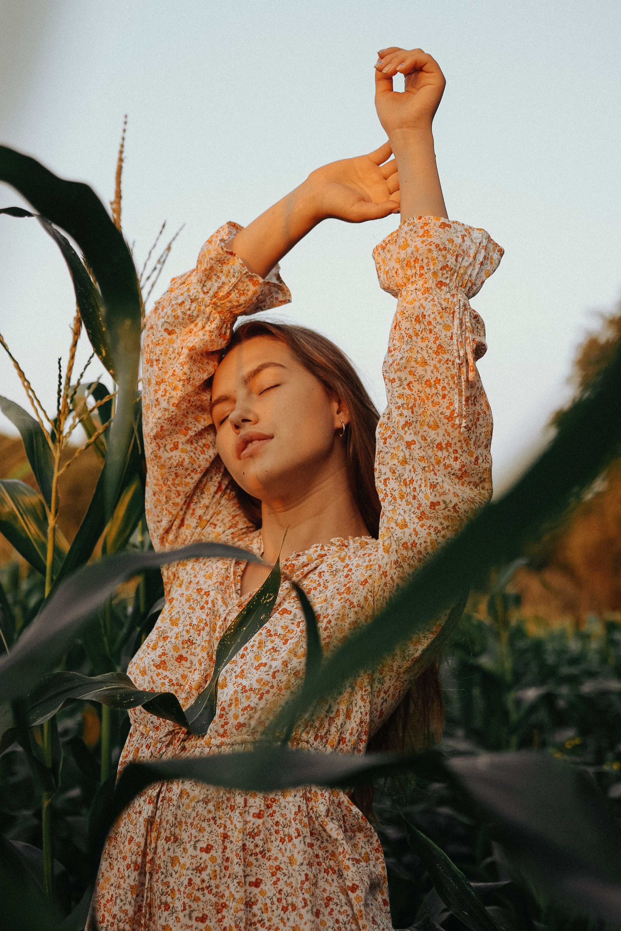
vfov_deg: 37.9
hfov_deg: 25.8
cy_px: 466
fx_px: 1358
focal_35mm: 52
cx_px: 310
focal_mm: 35
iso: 100
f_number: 2.2
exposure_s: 1/320
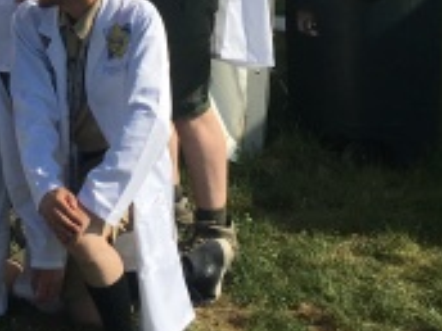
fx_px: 1379
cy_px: -126
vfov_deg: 13.1
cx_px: -231
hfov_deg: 16.5
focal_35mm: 108
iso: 25
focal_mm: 4.15
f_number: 2.2
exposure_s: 1/2959
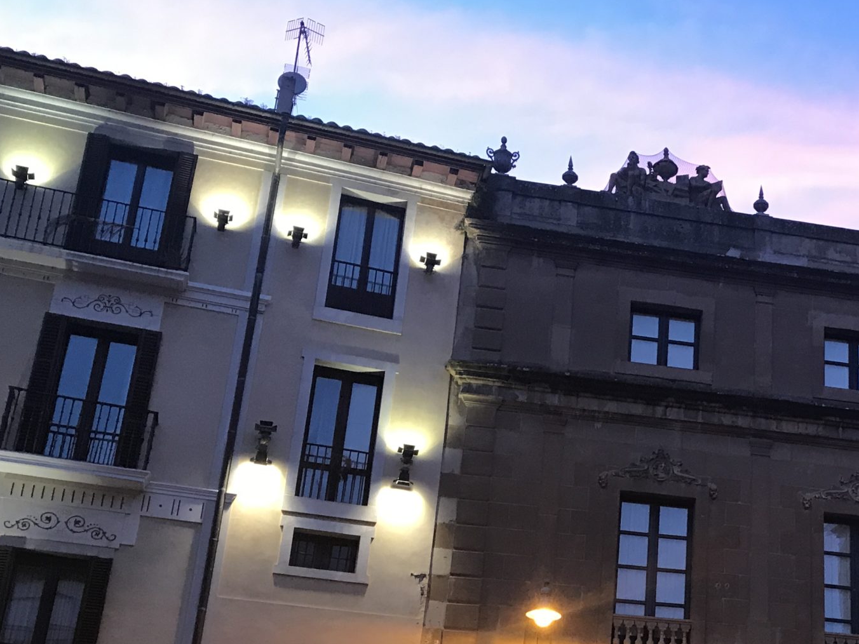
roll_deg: -1.2
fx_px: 1315
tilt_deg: +22.0
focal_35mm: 53
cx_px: 717
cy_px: 466
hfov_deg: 34.8
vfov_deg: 27.2
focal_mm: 3.99
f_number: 1.8
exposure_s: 1/25
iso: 40
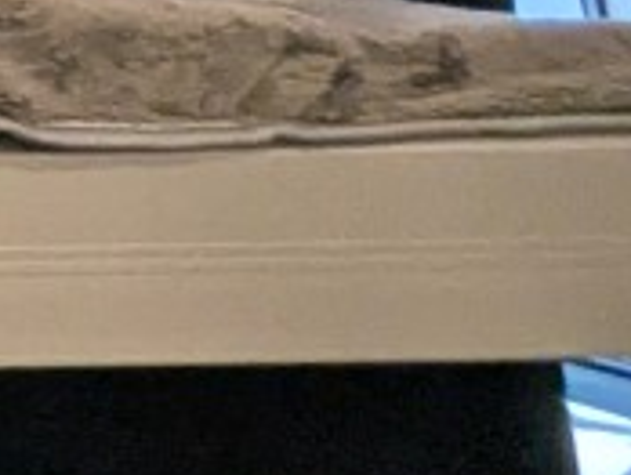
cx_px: -1594
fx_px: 2336
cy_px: -761
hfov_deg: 9.3
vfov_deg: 9.8
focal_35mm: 128
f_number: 2.2
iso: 243
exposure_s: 1/62.9
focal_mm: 2.35
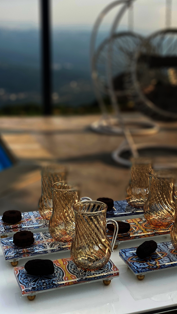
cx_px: 106
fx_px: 476
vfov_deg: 36.6
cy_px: 156
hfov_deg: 21.1
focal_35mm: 57
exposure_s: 1/841
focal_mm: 6
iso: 20
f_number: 2
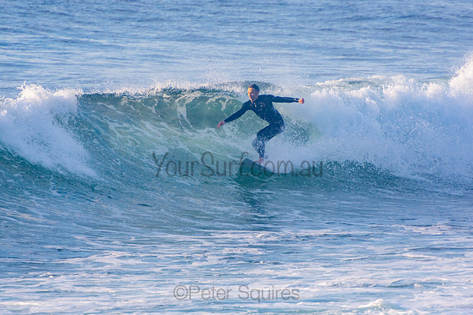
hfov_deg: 3.3
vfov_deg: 2.2
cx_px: 236
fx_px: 8165
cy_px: 158
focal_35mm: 621
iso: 400
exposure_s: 1/1250
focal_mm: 400
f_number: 5.6
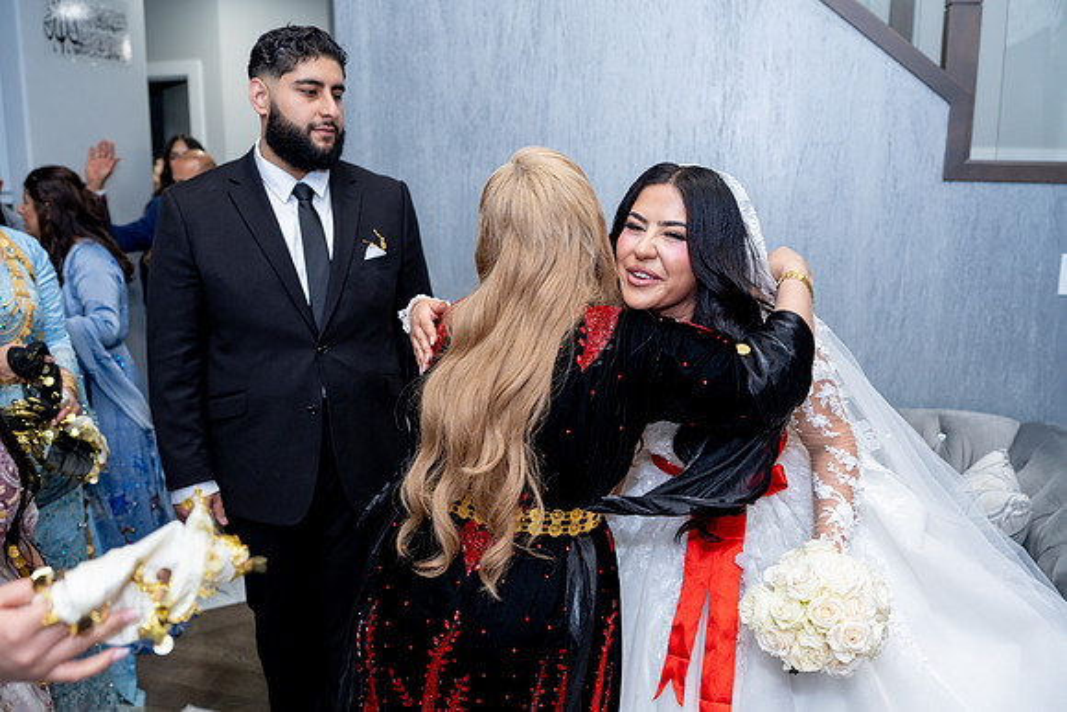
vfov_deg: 46.4
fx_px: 830
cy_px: 356
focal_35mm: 28
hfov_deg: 65.5
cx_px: 534
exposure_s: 1/160
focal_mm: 28
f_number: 2.8
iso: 1000
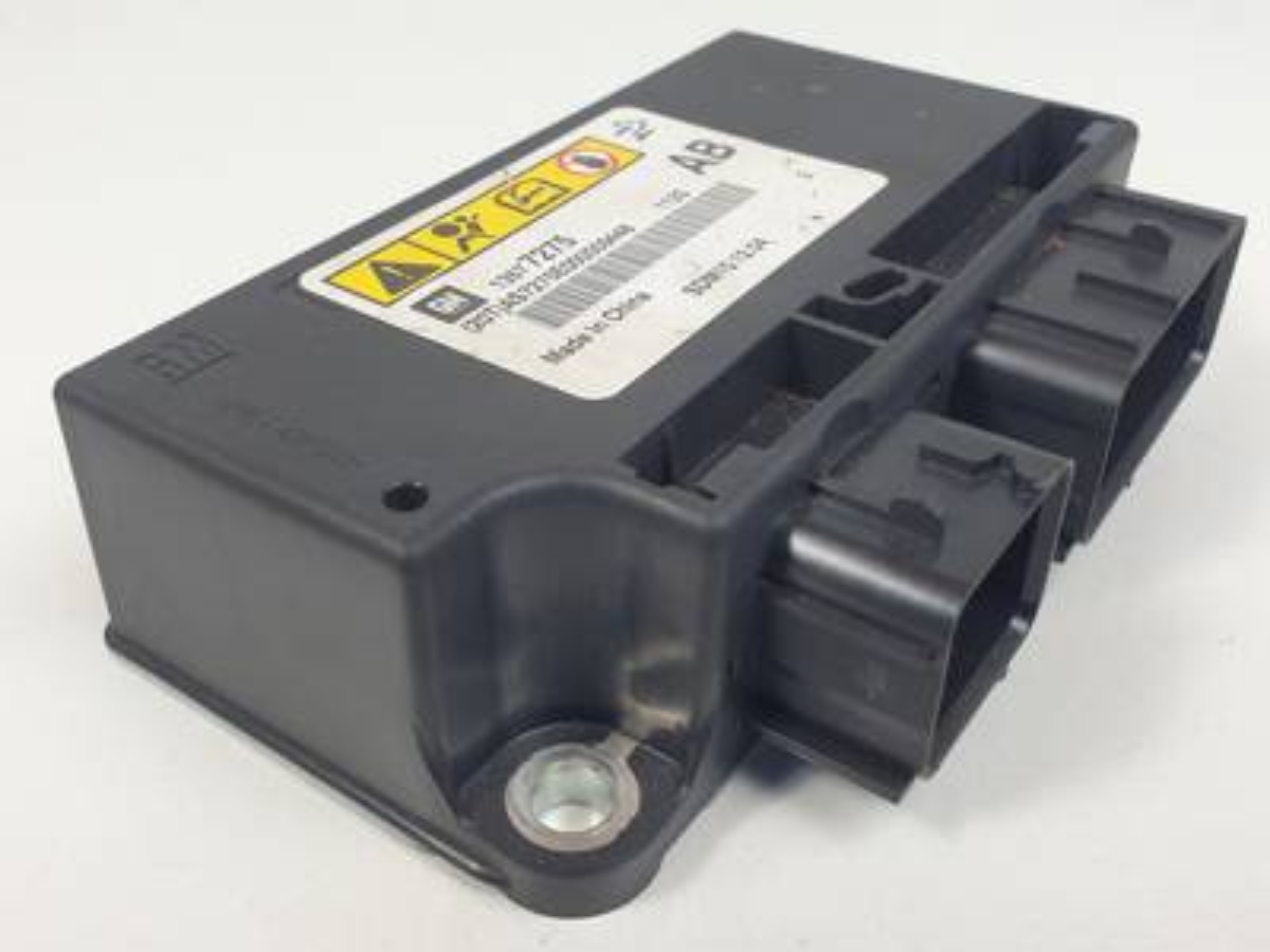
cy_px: 476
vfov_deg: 53.1
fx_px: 954
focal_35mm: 26
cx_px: 635
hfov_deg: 67.3
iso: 50
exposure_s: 1/123
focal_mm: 4.3
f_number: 2.4
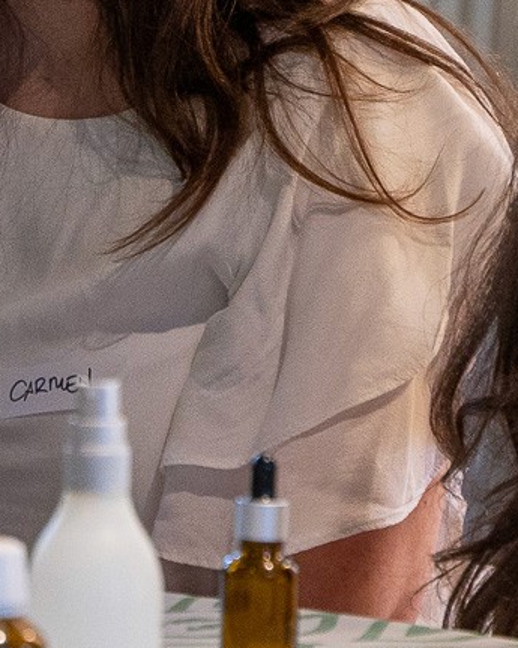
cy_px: 60
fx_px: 9559
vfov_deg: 3.9
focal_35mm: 499
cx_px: 356
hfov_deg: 3.1
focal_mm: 75
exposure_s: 1/160
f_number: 4
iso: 2000
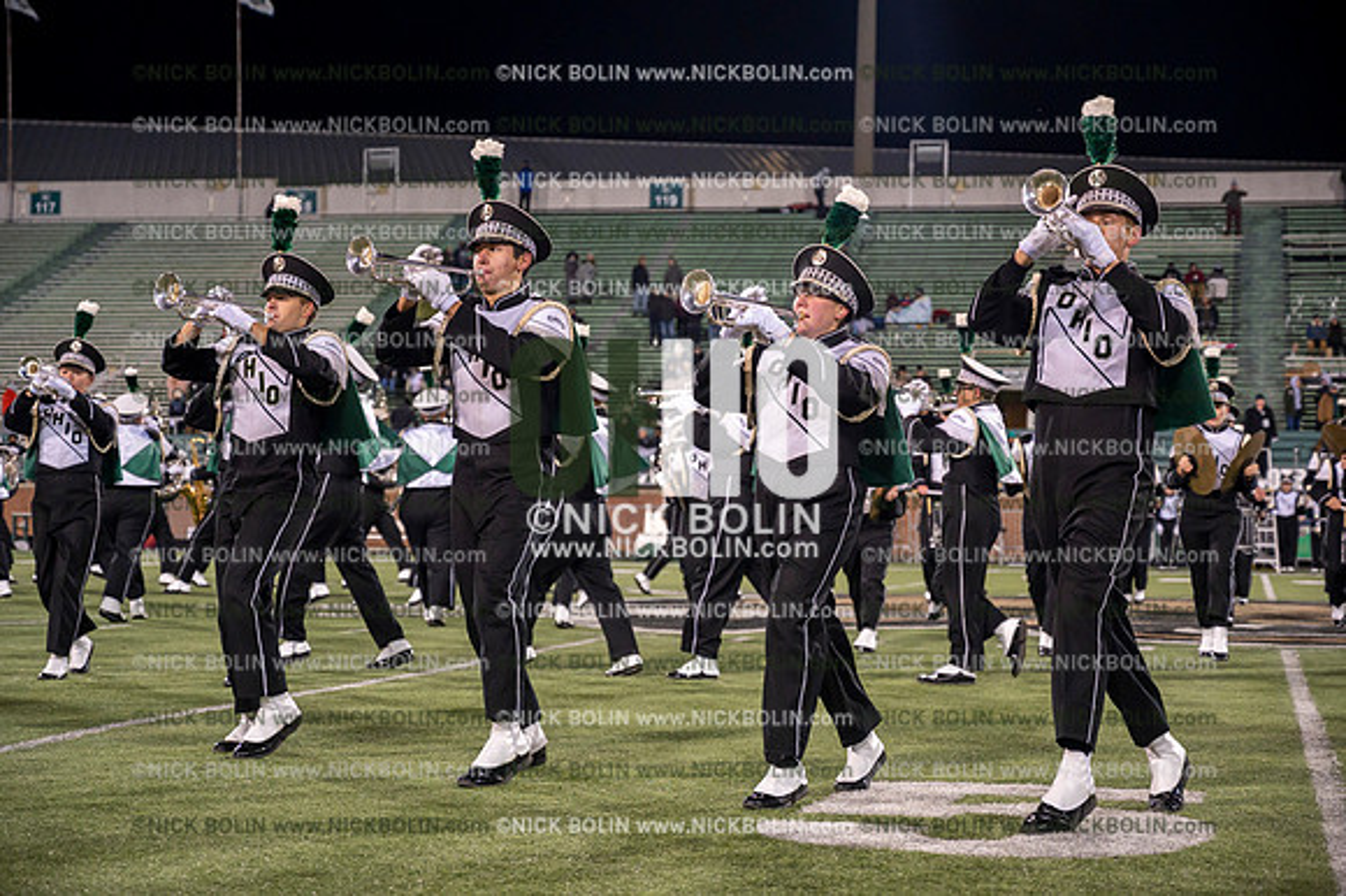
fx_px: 2616
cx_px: 673
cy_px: 448
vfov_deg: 19.4
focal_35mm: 70
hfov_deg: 28.9
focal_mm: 70
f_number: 4
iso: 3200
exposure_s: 1/640
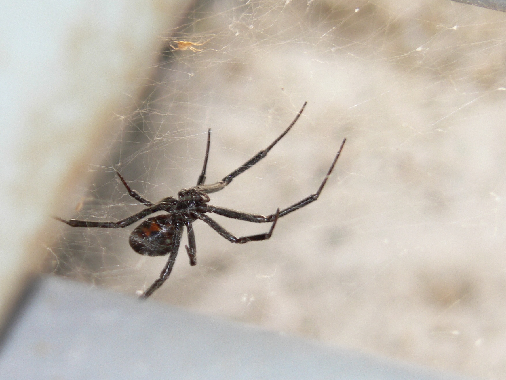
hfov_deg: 3.9
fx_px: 7471
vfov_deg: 2.9
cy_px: 183
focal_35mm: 511
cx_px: 240
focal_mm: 72
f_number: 4
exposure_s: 1/80
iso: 80
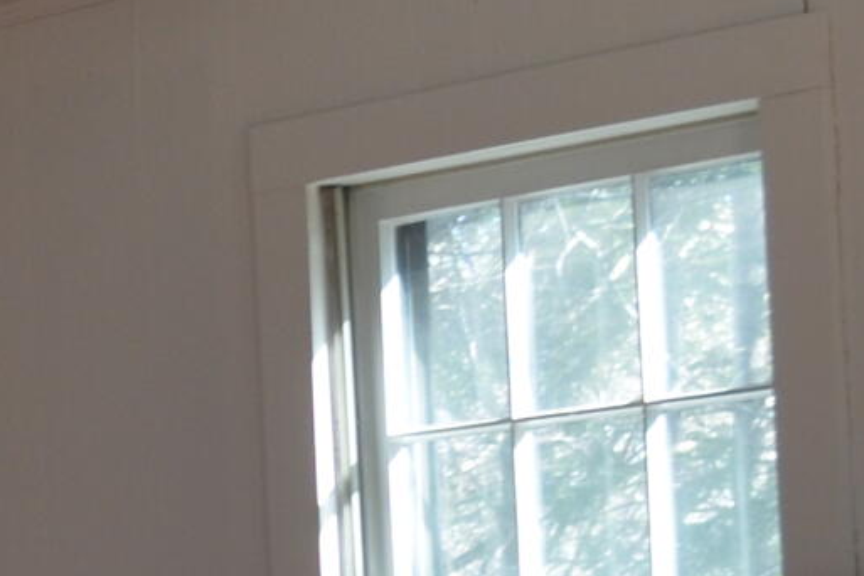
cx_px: -525
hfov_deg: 11.2
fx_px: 4200
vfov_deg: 7.7
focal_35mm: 175
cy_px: 838
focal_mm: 20
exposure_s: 1/80
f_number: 4.5
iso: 400
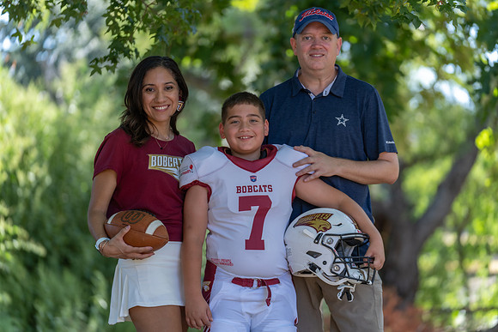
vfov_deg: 10.7
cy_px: 166
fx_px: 1771
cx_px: 249
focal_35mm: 128
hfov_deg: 16.0
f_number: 2.8
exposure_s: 1/320
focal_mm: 128
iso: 160
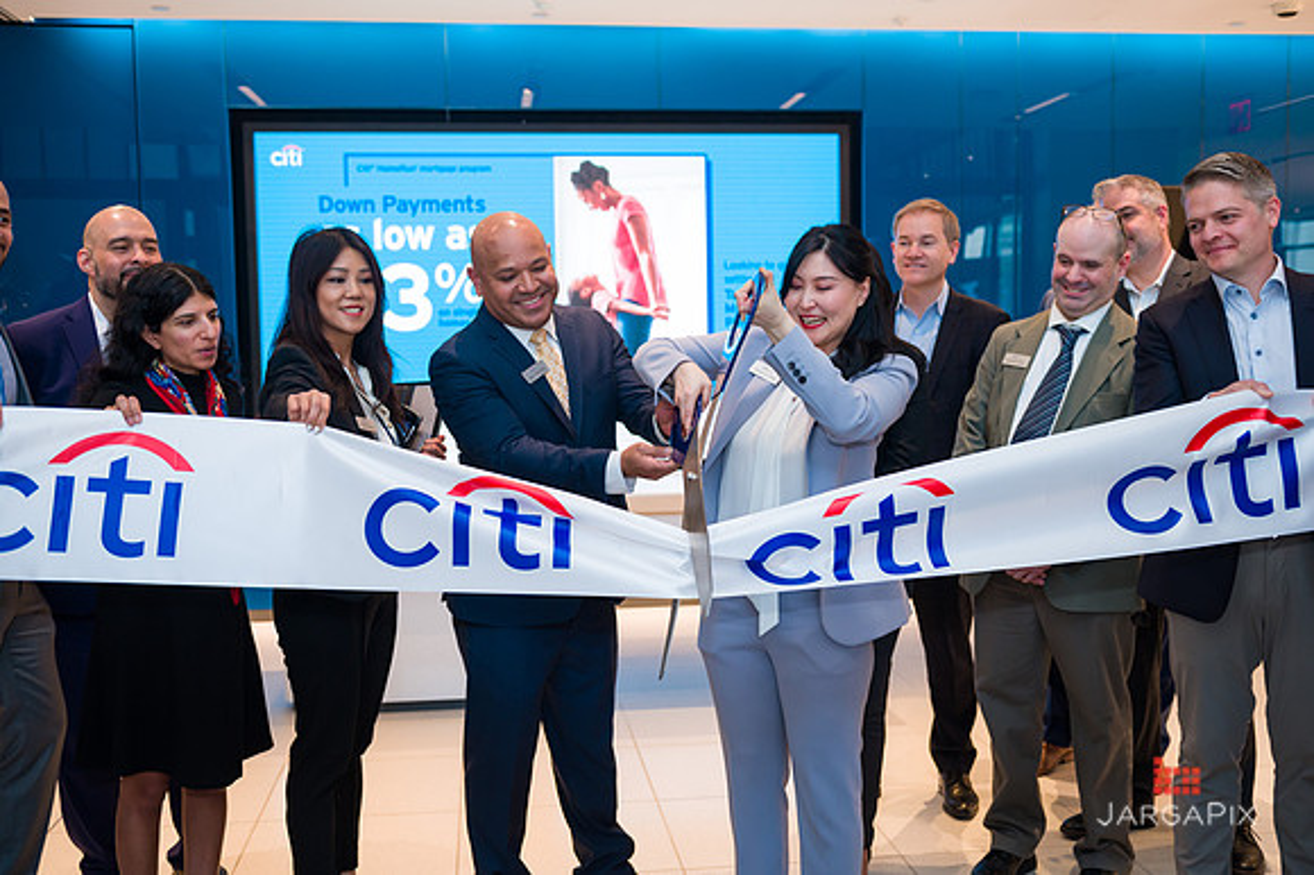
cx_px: 657
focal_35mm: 38
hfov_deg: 50.7
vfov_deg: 35.0
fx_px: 1386
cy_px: 438
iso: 800
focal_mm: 38
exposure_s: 1/200
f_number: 4
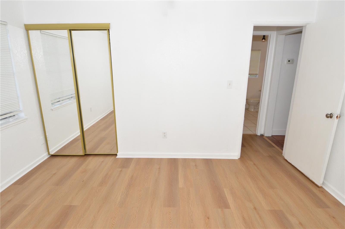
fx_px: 172
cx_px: 172
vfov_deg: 67.3
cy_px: 114
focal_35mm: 18
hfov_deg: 90.1
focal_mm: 12
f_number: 11
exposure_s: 1/100
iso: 800
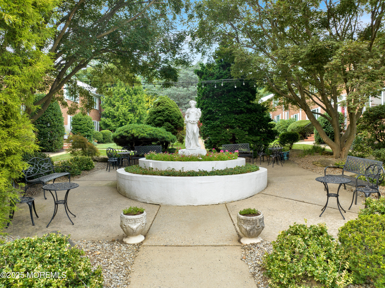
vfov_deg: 56.8
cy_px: 144
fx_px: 267
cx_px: 192
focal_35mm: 24
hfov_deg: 71.6
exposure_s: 1/240
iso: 120
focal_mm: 12.29
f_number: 2.8
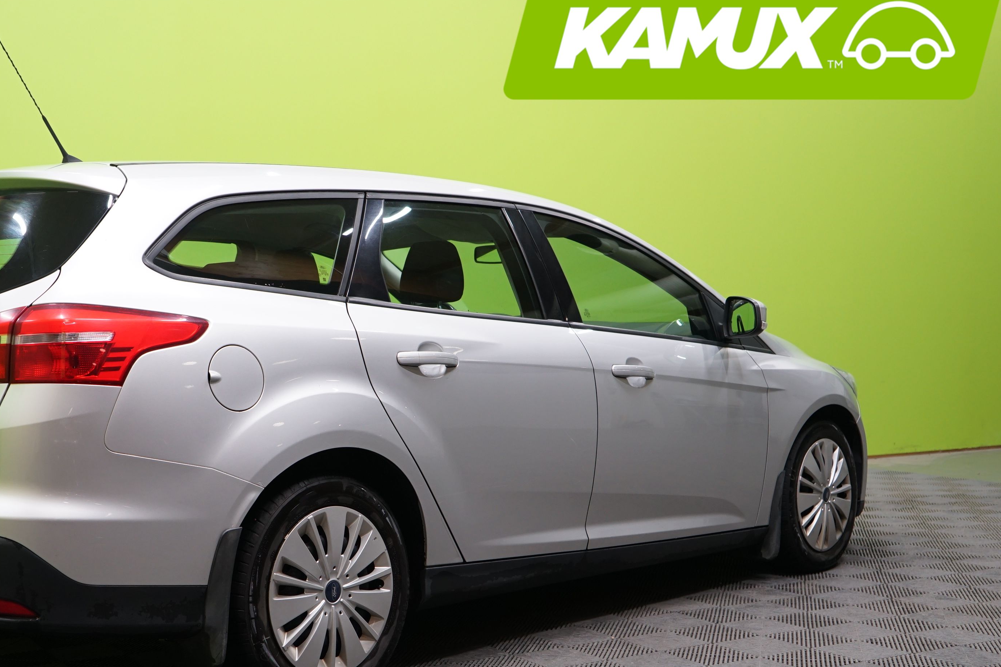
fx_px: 1307
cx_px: 326
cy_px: 407
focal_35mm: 47
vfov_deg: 28.6
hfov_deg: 41.3
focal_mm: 33
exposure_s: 1/80
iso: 640
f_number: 4
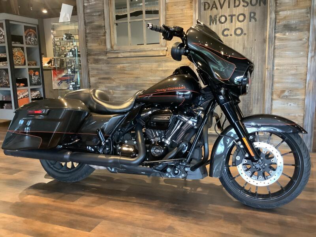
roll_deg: +2.4
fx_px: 283
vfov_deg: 45.4
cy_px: 118
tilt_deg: -12.1
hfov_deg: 58.4
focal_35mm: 31
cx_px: 158
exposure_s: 1/40
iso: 400
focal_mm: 3.3
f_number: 2.4
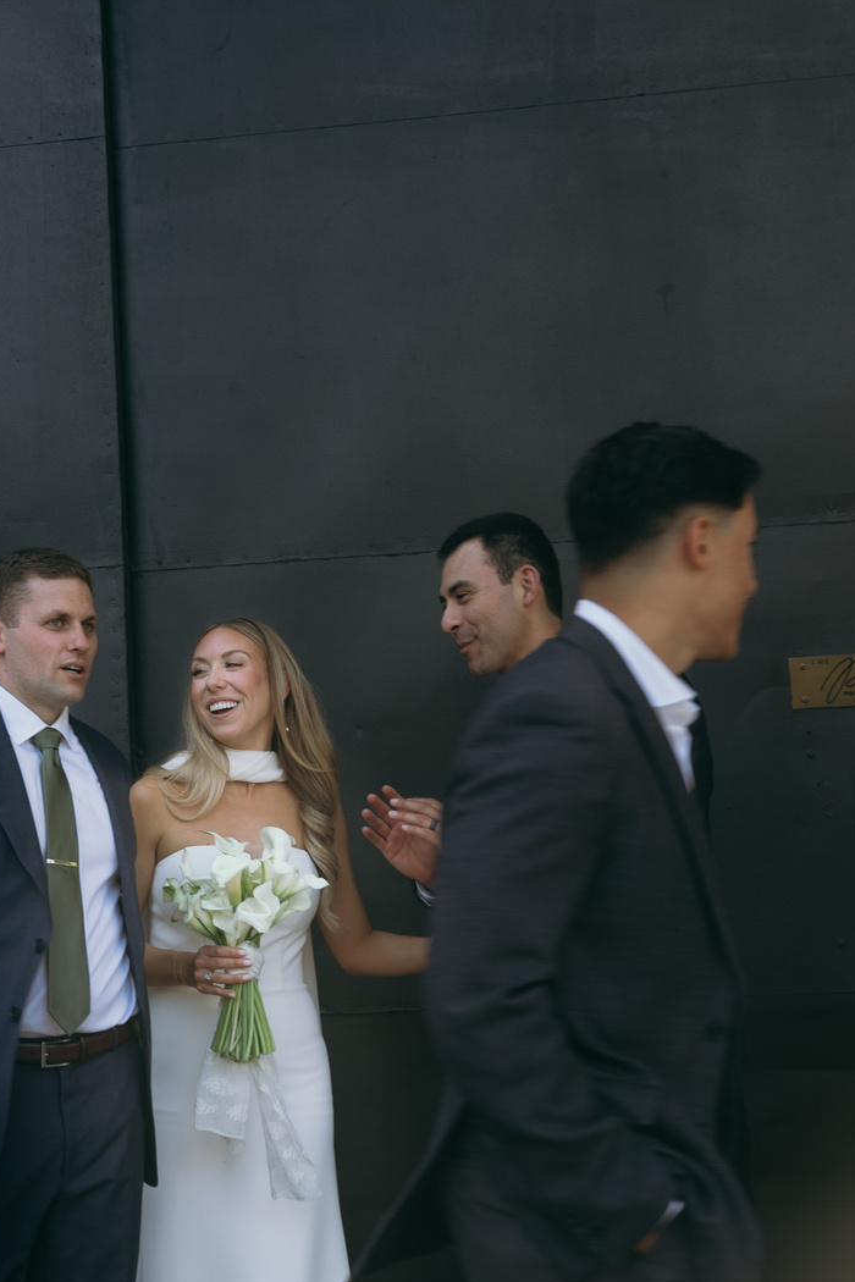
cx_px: 177
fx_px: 2280
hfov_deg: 21.0
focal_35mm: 64
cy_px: 575
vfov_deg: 31.4
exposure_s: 1/160
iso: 100
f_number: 2.8
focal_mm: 28
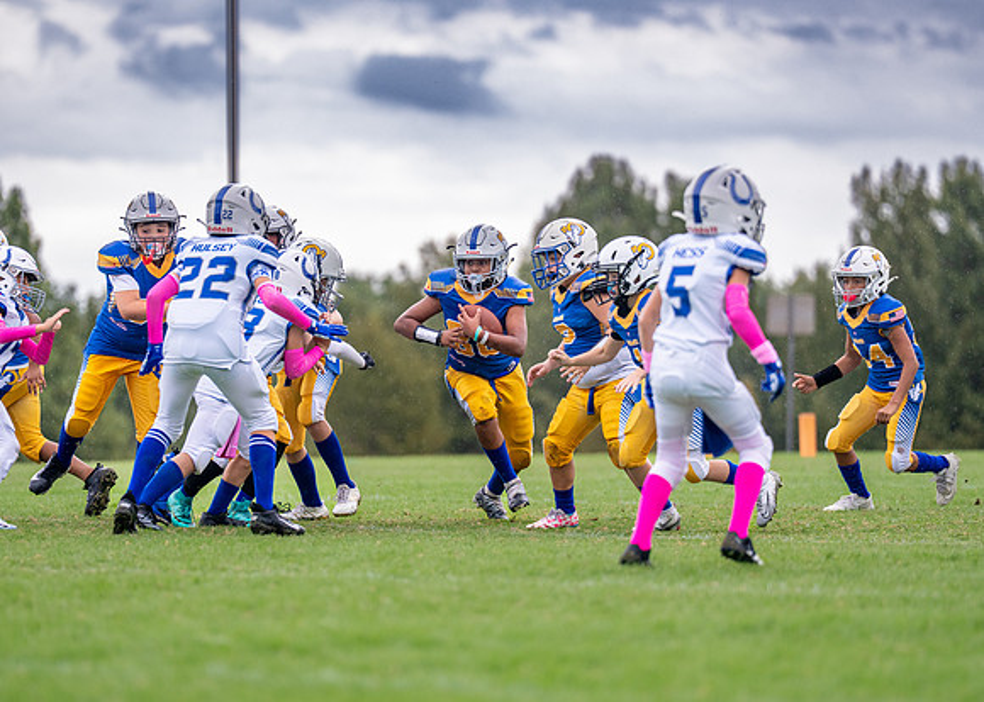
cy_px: 406
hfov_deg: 7.9
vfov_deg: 5.6
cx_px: 451
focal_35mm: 255
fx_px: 7119
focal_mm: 200
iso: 400
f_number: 2.8
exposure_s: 1/1600
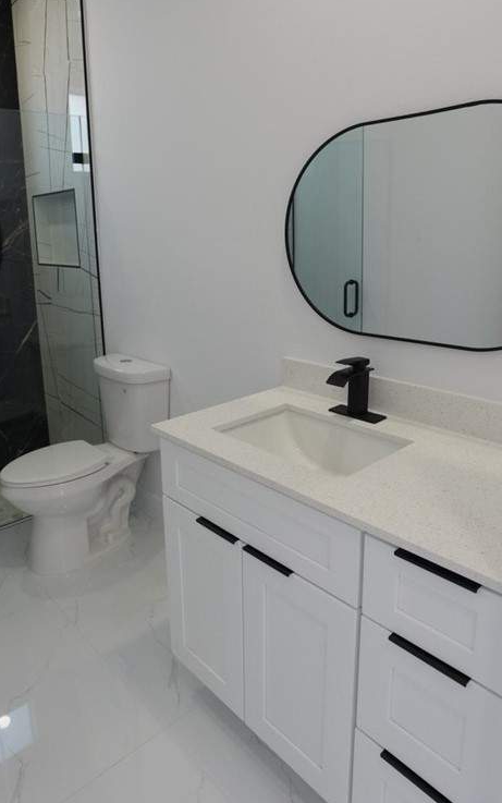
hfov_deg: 50.7
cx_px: 199
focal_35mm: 24
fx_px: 525
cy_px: 340
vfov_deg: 74.3
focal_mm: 16
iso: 800
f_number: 4
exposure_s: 1/160
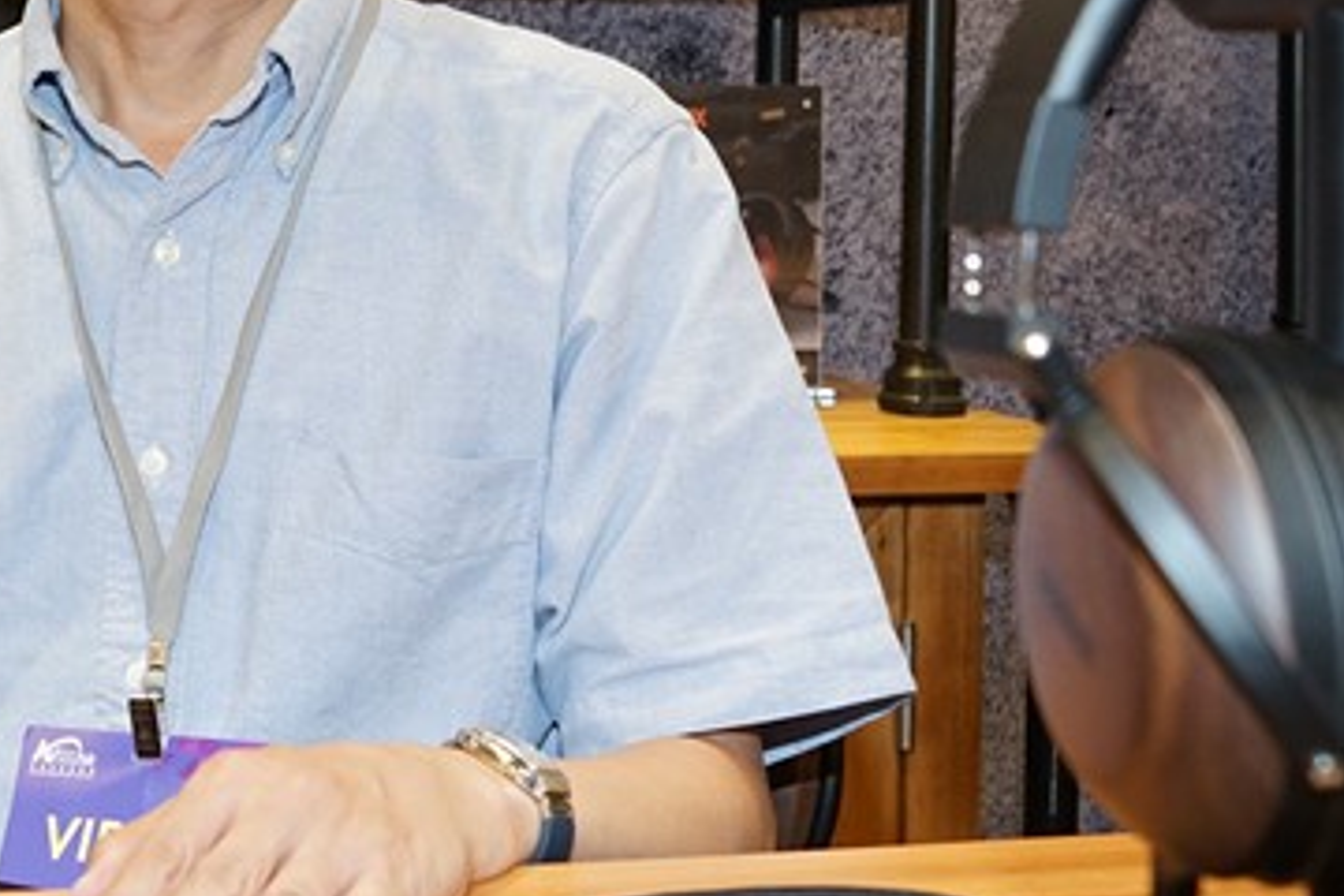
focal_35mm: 70
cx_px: 127
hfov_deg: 27.8
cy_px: 127
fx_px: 2613
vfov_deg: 19.2
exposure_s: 1/60
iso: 800
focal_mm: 28
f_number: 5.6
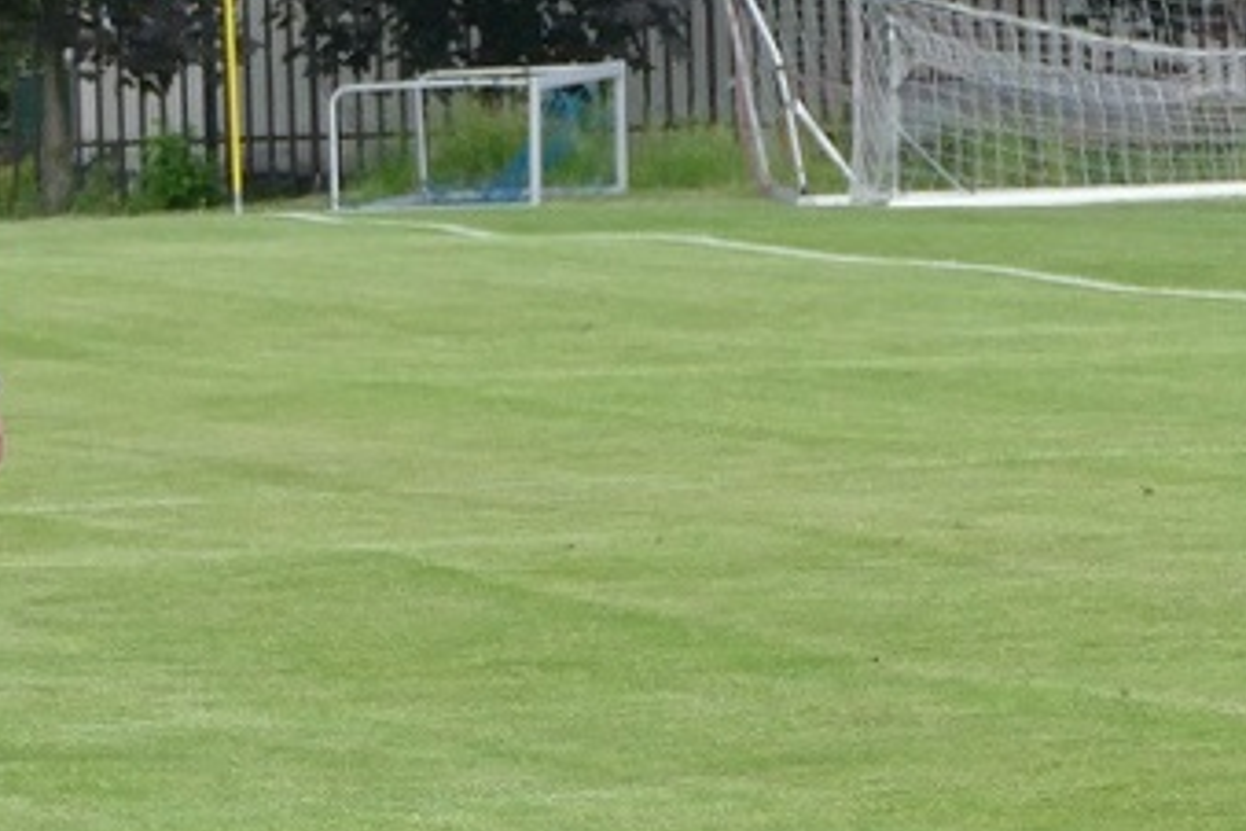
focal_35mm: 637
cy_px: 430
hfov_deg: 3.2
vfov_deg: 2.2
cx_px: -595
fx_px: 22046
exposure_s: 1/500
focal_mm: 65.81
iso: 800
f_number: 4
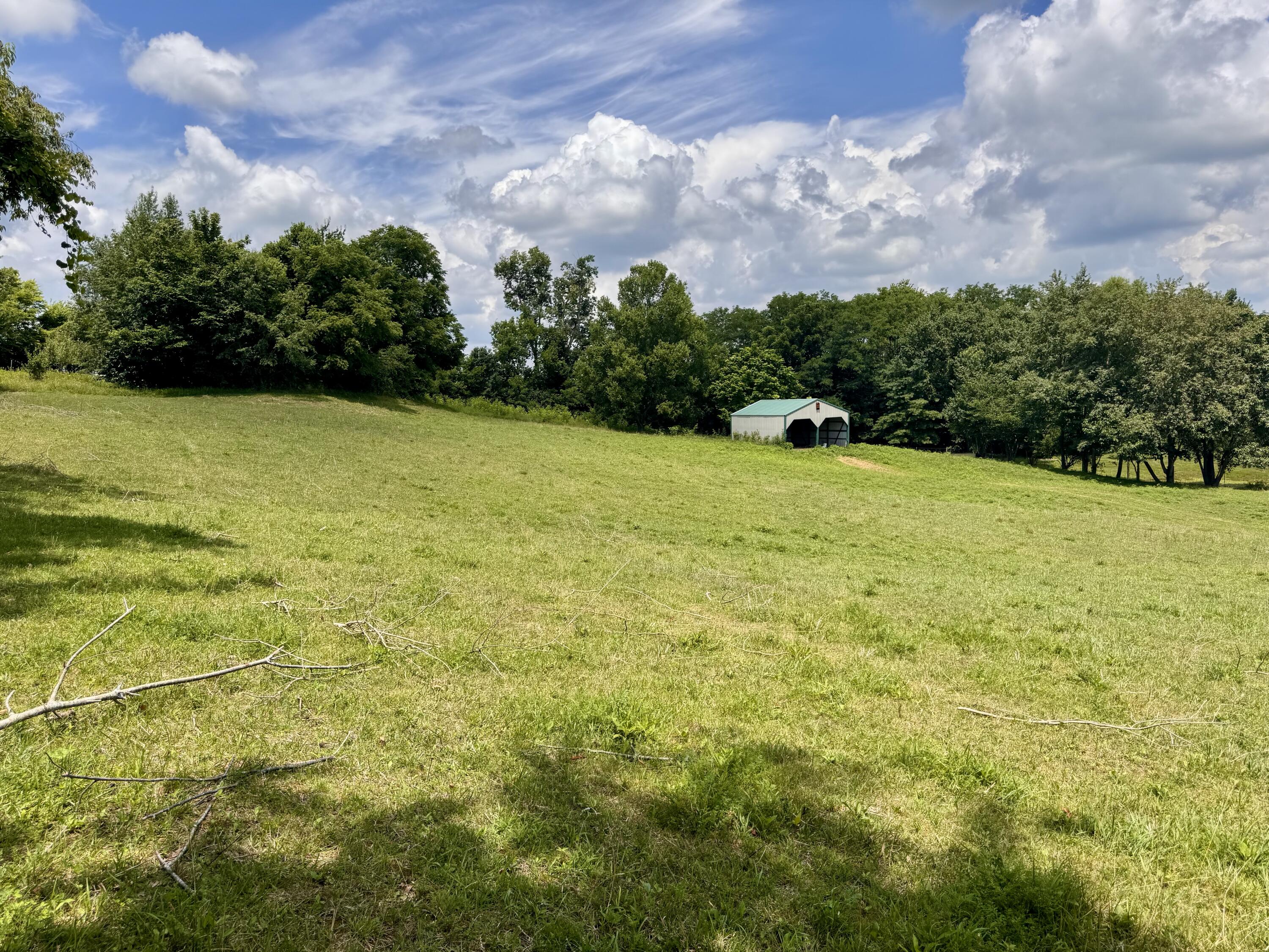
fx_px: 880
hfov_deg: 71.6
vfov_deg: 56.8
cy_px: 476
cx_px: 634
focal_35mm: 24
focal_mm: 6.76
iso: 80
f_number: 1.78
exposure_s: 1/4310
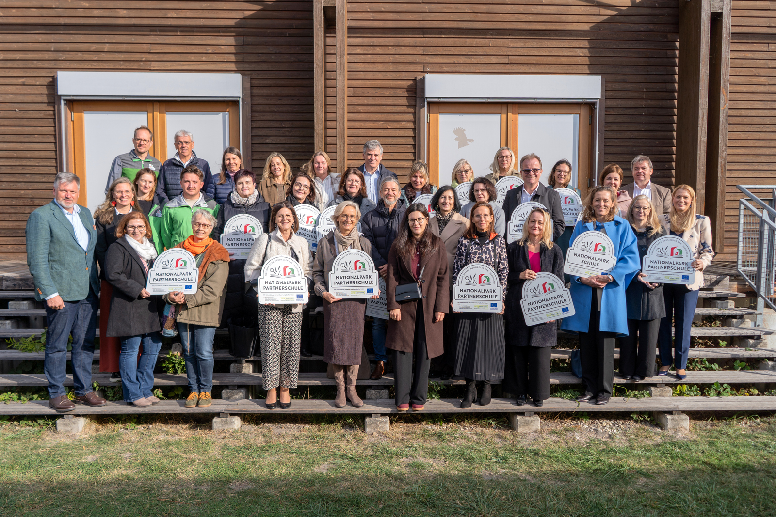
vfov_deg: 46.4
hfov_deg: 65.5
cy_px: 258
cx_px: 388
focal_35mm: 28
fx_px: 604
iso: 100
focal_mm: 28
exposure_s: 1/320
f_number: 5.6
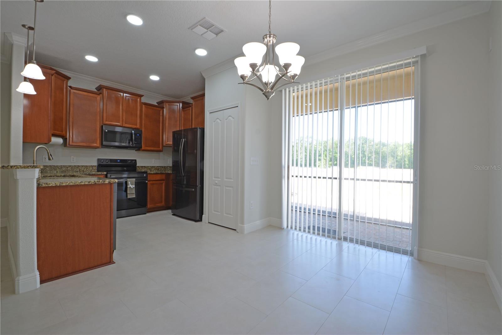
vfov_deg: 77.3
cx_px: 251
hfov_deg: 100.4
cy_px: 168
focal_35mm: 15
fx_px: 209
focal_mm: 10
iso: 100
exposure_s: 1/3
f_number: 11
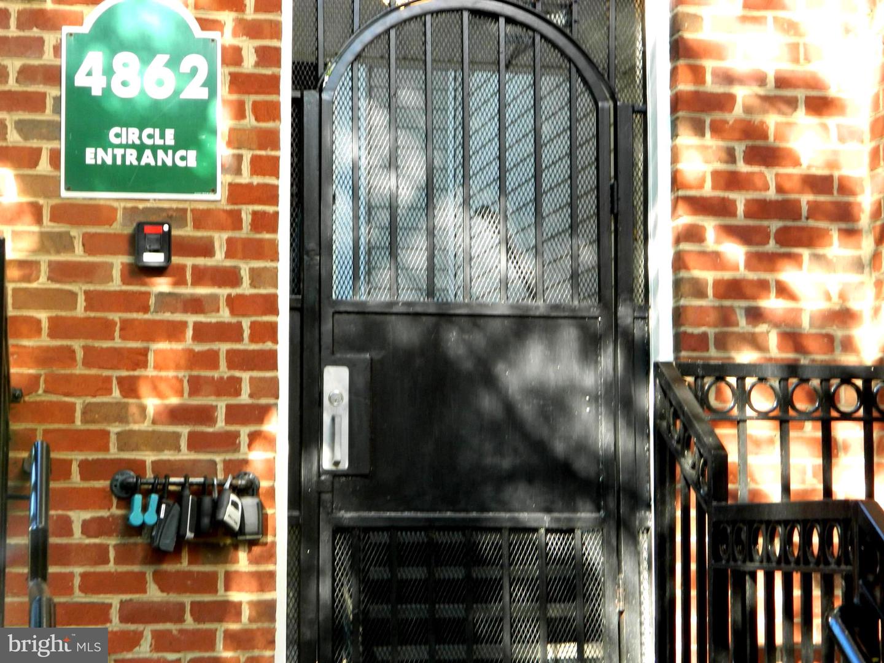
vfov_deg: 17.6
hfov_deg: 23.3
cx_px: 442
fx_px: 2145
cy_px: 332
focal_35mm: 84
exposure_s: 1/50
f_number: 4.2
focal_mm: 15.1
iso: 125
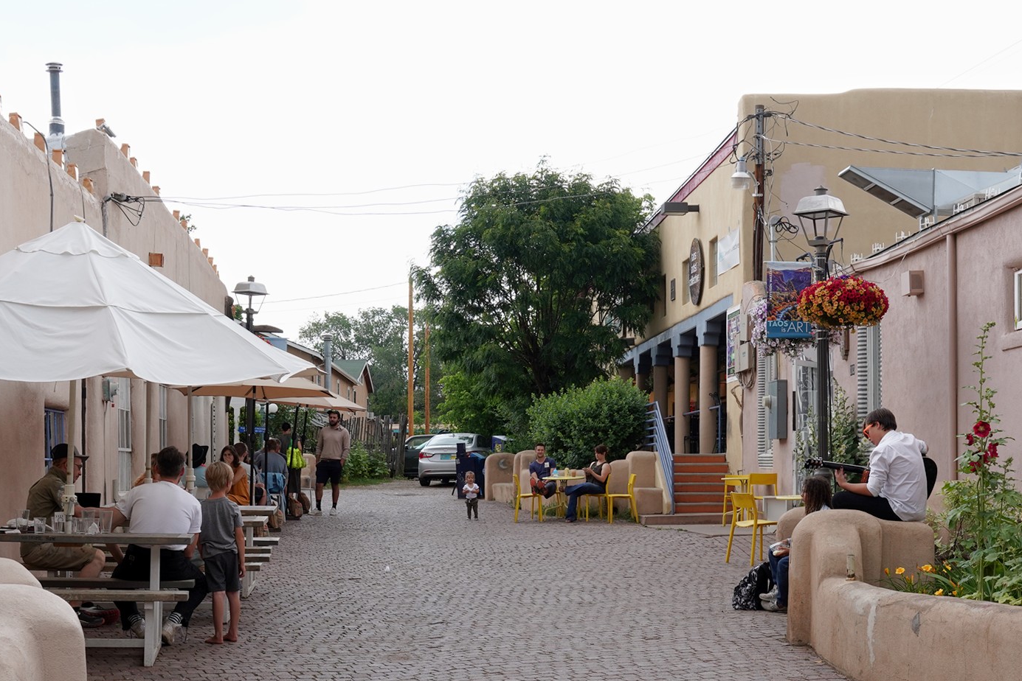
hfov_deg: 38.1
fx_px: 1476
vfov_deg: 25.9
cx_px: 462
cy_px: 458
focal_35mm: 52
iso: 400
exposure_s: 1/100
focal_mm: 36
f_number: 11
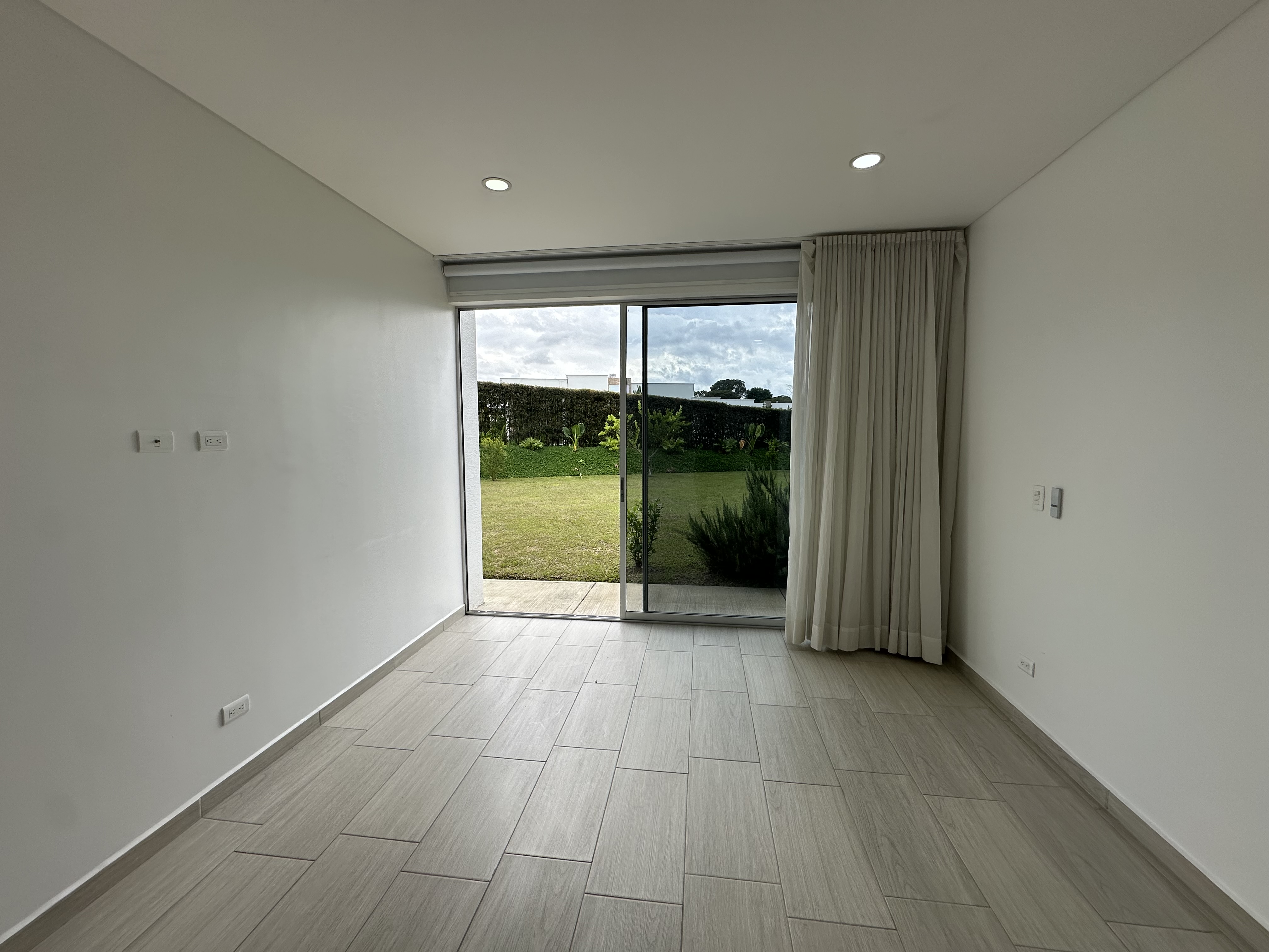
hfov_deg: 102.1
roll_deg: -0.2
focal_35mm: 14
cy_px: 476
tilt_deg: -4.7
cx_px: 634
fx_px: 513
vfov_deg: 85.7
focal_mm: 2.22
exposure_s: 1/477
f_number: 2.2
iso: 40
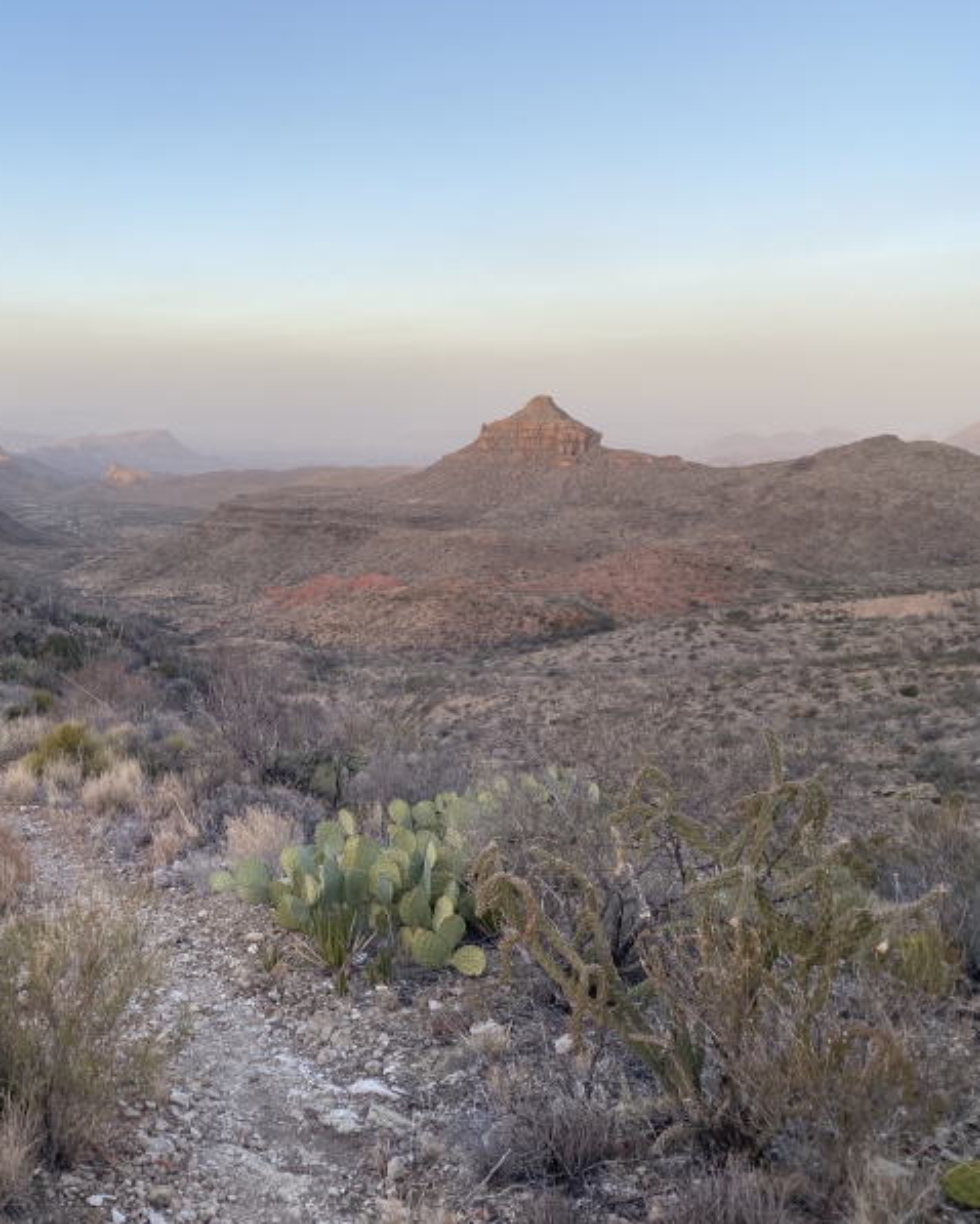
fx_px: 1232
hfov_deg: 41.3
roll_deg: -1.1
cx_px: 182
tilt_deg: -12.7
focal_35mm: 34
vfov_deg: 52.8
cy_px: 611
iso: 32
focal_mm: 4.25
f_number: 1.8
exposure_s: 1/560
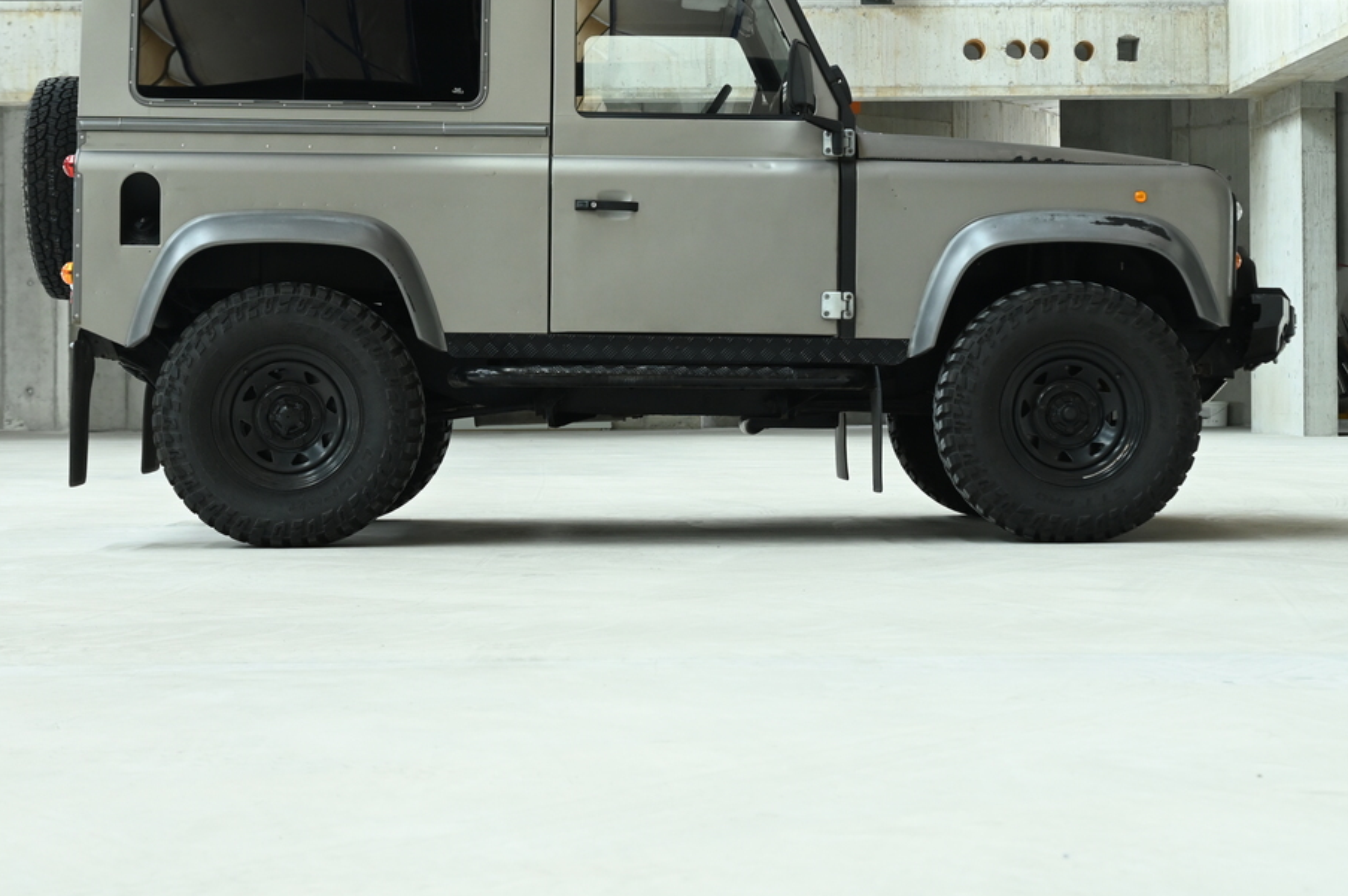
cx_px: 696
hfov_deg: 29.3
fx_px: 2581
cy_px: 359
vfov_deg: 19.7
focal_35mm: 69
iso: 1600
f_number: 7.1
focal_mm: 52
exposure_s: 1/20
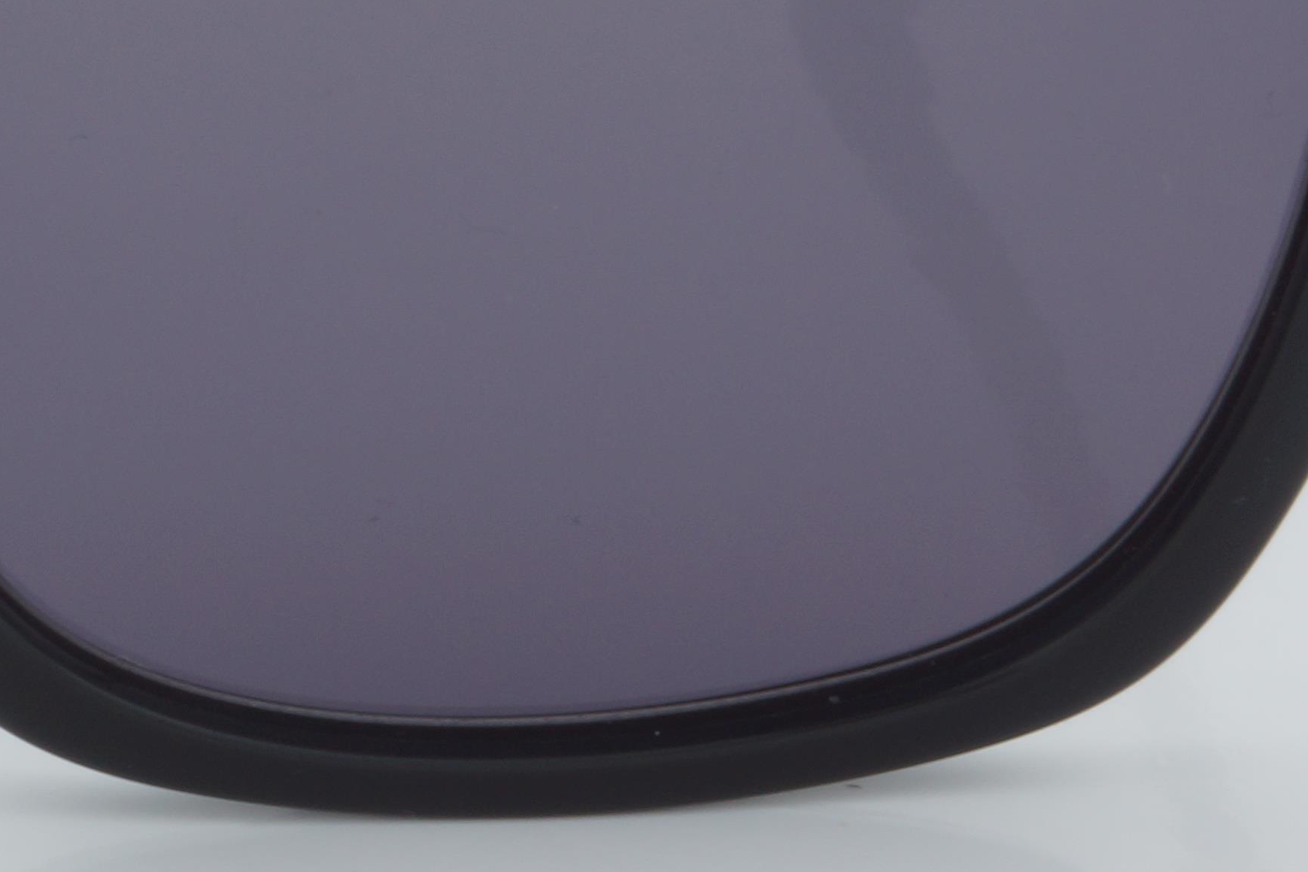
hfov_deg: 7.1
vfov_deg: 4.8
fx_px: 10343
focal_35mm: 285
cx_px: -522
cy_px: 105
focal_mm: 55
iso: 100
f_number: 32
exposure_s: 1/4
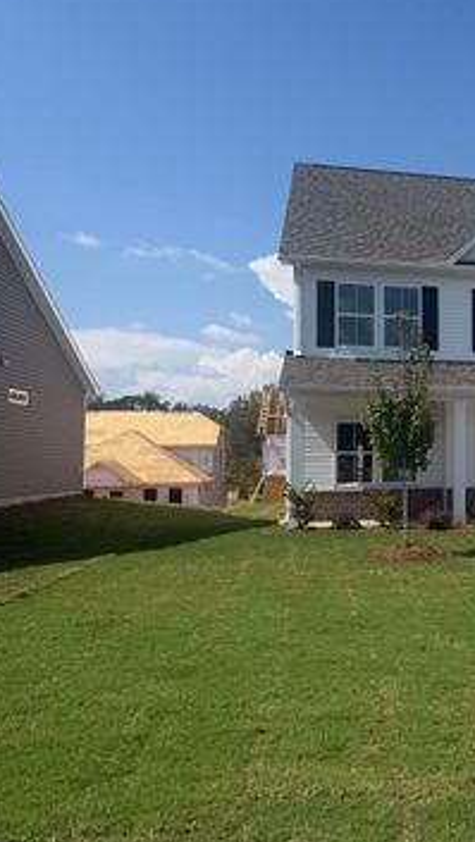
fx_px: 827
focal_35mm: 37
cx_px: 582
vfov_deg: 54.0
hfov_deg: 27.8
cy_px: 411
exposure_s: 1/6711
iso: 80
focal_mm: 6.76
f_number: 1.78
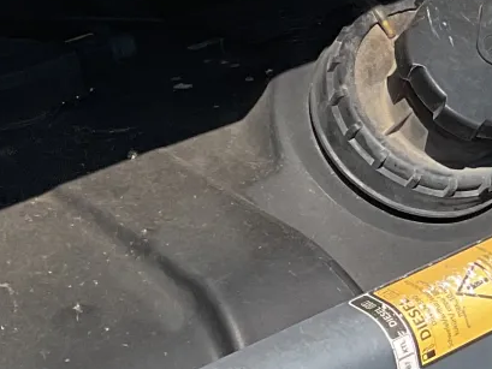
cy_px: 319
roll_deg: +2.1
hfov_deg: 13.1
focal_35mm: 136
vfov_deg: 10.9
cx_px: 881
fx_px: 1934
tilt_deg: -28.5
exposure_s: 1/1675
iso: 16
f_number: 1.8
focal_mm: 3
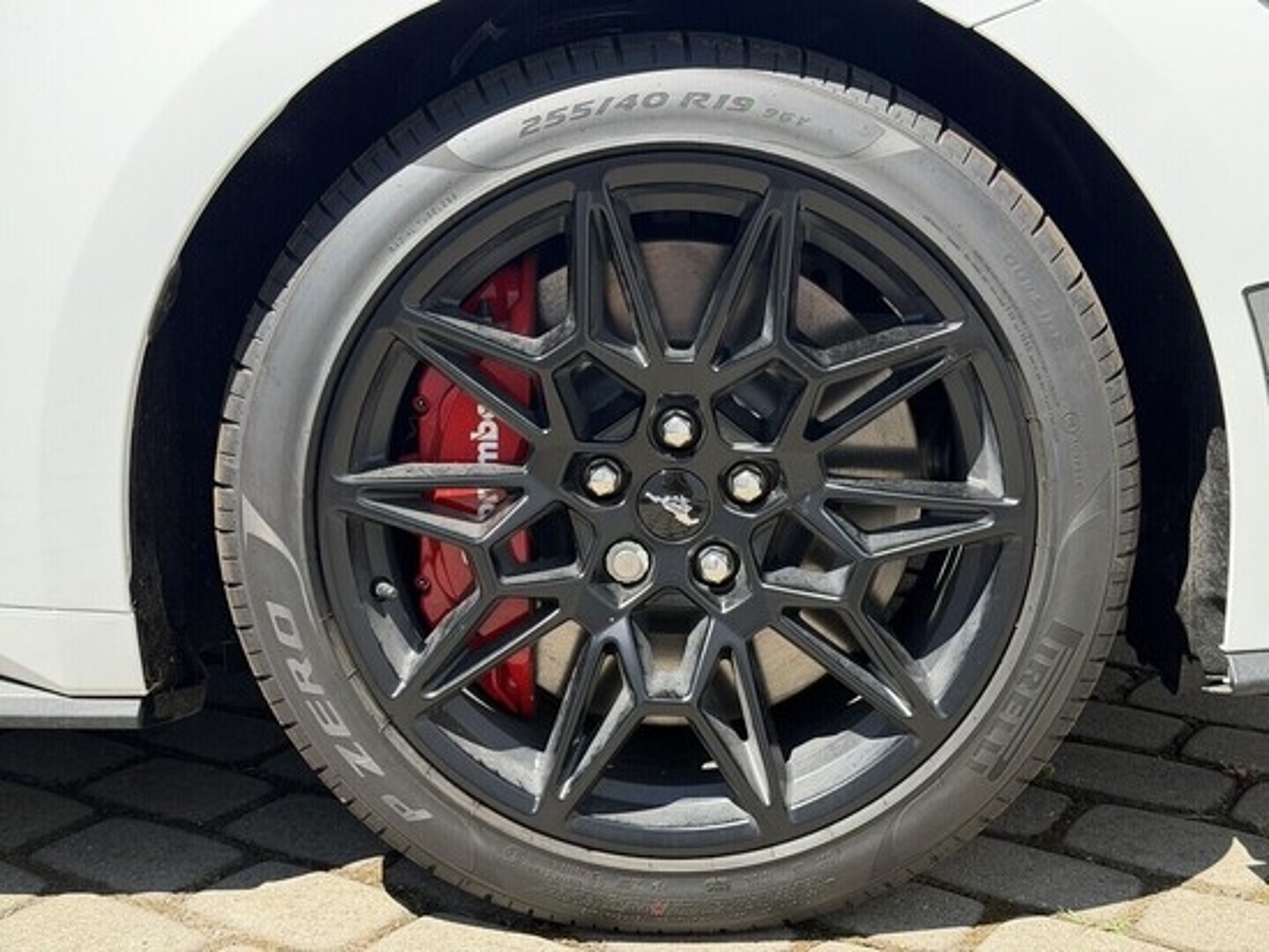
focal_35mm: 48
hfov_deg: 39.6
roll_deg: +1.8
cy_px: 476
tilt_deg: -13.3
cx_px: 634
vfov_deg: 30.3
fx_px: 1760
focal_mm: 6.76
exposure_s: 1/1543
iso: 100
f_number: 1.78
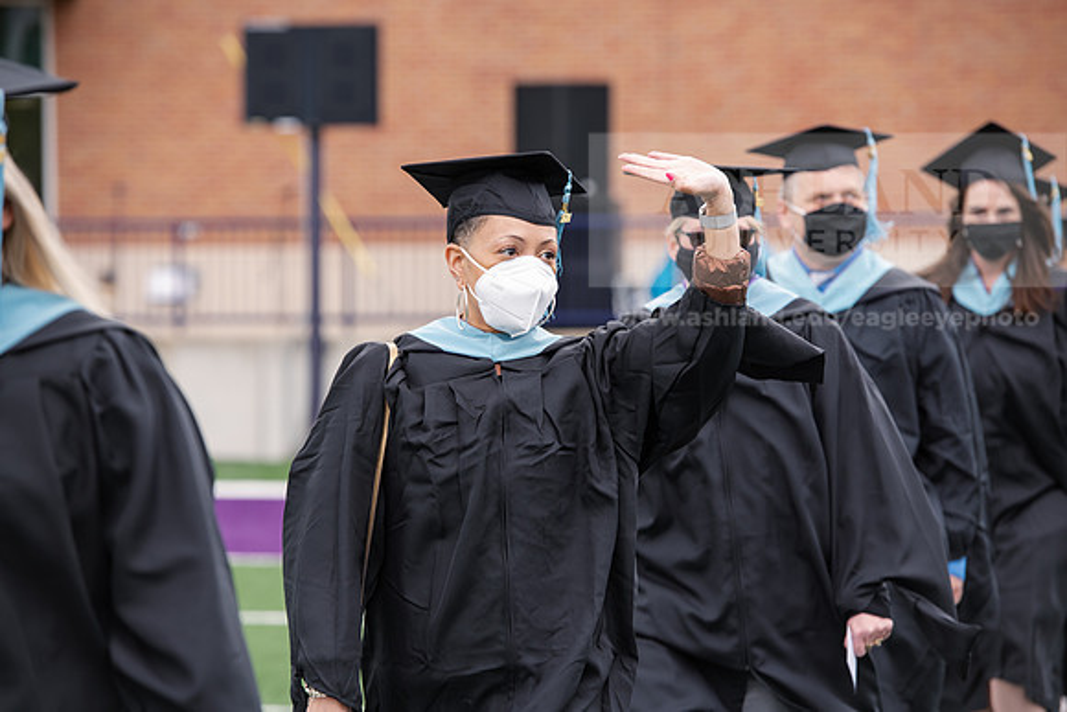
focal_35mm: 170
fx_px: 5040
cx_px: 534
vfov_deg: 8.1
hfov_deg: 12.1
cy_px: 356
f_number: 5
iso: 500
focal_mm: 170
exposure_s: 1/640
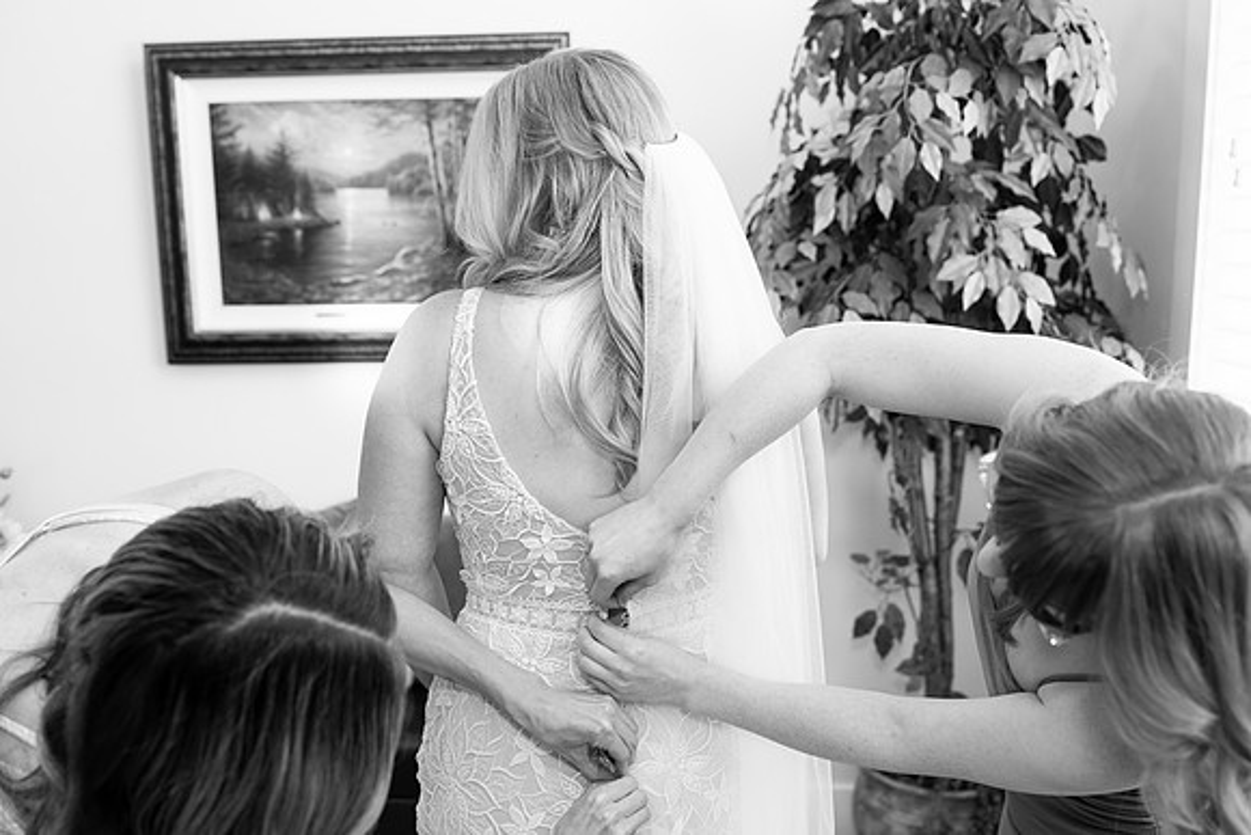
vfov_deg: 40.1
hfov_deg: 57.4
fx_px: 1143
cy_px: 418
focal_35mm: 33
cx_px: 626
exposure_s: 1/160
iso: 800
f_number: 2.8
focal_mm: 31
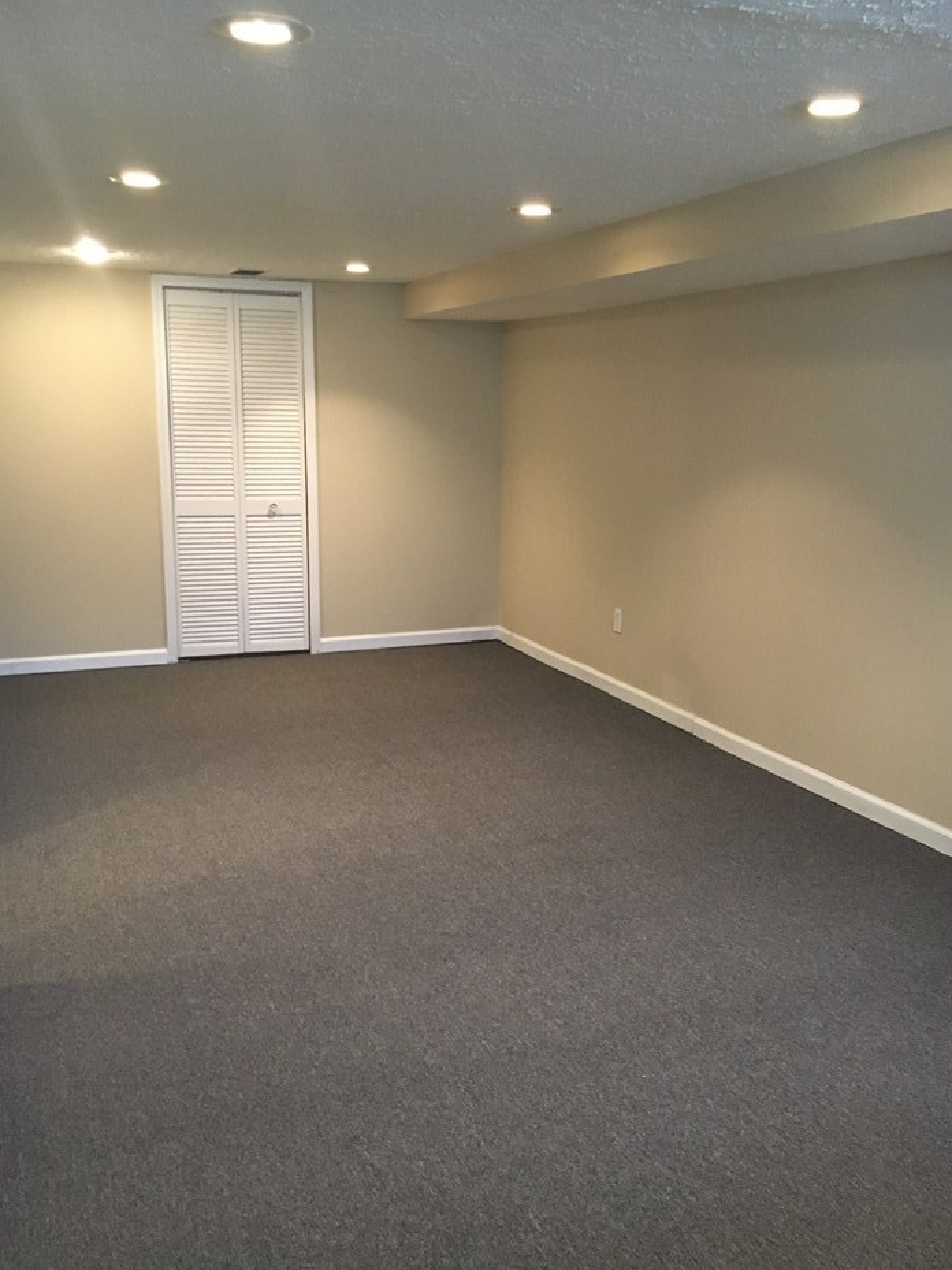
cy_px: 654
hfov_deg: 44.2
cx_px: 491
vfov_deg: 56.8
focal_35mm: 32
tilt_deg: -11.3
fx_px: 1173
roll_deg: -0.5
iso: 200
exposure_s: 1/20
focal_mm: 4.15
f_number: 2.2
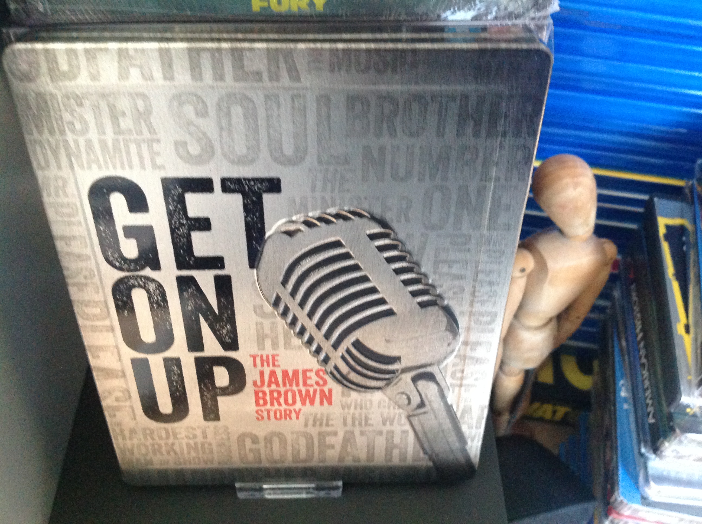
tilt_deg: -50.0
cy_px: 262
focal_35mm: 35
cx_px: 351
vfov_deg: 40.6
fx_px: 709
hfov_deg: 52.7
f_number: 2.4
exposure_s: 1/15
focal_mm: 4.28
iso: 500
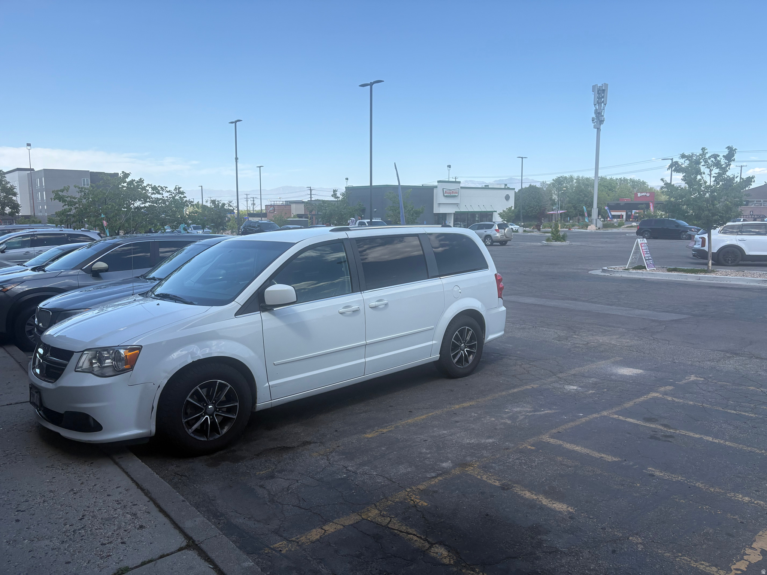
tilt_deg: -7.4
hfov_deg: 67.3
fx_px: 576
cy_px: 288
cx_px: 384
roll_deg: +1.3
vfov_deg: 53.1
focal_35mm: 26
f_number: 1.6
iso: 50
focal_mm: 5.96
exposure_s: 1/1953
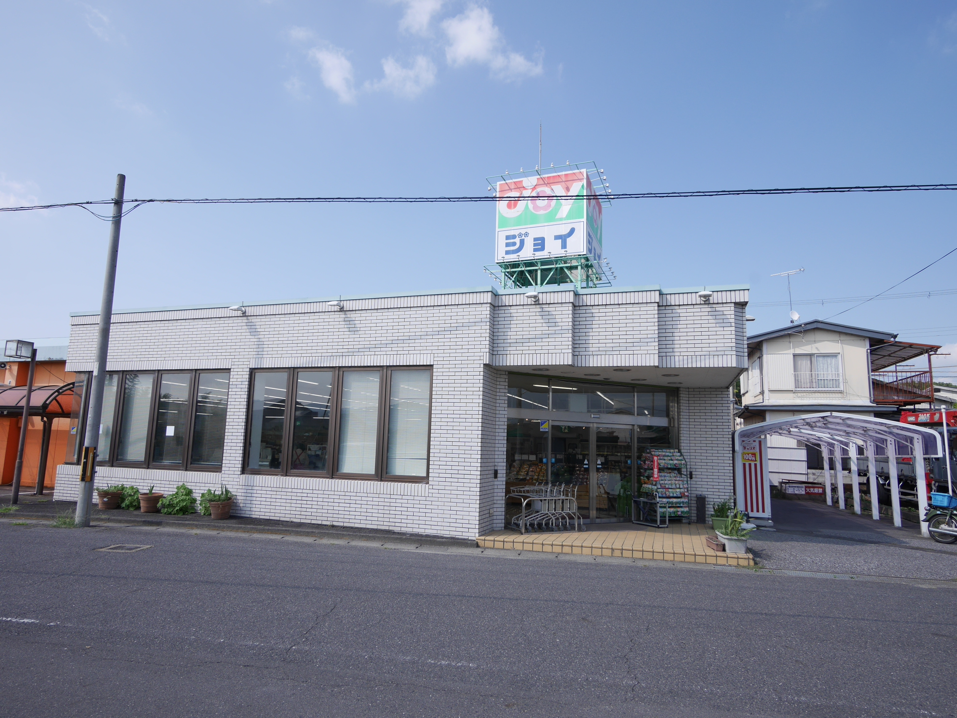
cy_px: 359
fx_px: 608
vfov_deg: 61.1
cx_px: 478
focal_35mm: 22
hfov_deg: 76.4
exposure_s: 1/400
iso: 200
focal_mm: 11
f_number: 7.1
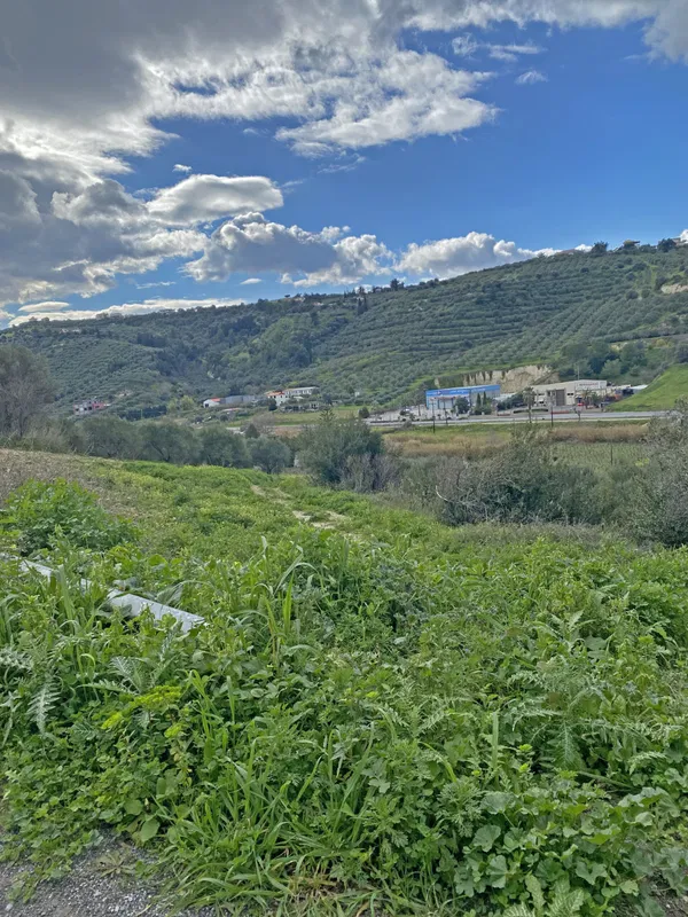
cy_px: 458
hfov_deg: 53.1
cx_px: 344
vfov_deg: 67.3
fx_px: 689
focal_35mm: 26
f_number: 1.8
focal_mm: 4.25
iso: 32
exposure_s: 1/3846
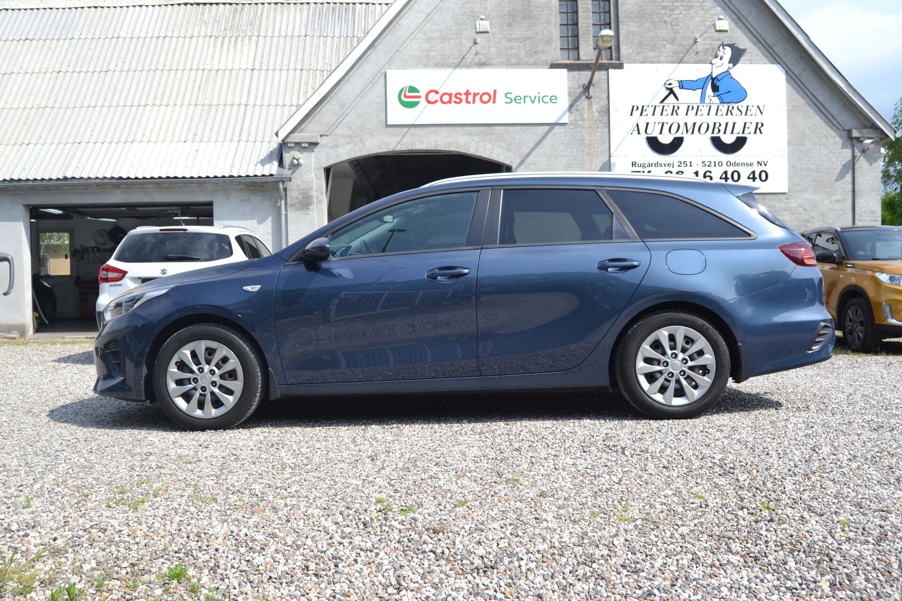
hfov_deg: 57.2
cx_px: 451
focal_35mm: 33
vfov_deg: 40.0
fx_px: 827
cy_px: 300
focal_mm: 22
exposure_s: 1/250
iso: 100
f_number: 8
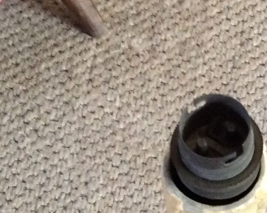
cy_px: 268
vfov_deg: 13.2
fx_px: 893
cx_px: 201
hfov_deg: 16.9
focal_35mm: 113
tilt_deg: -67.3
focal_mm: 3.3
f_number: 2.4
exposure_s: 1/25
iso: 200
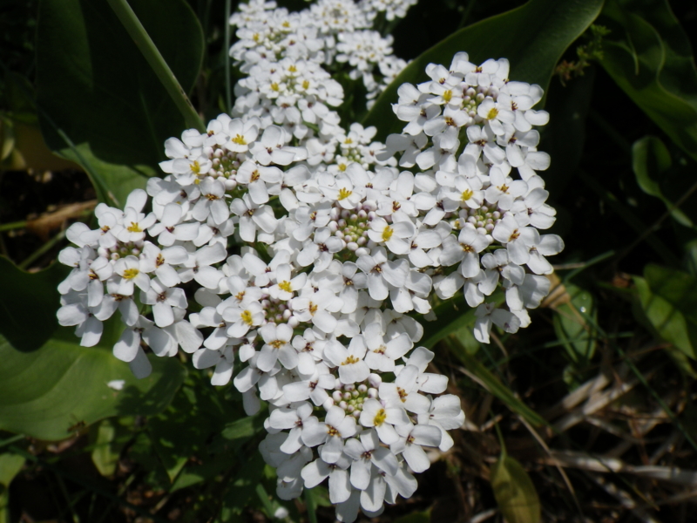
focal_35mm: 34
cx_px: 348
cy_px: 262
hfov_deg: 54.0
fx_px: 685
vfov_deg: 41.8
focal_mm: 6.1
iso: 80
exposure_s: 1/1500
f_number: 4.6
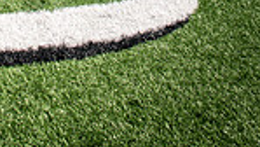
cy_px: -236
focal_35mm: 76
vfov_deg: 11.9
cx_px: 10
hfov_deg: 26.6
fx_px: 524
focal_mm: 24
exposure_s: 1/400
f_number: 7.1
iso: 125
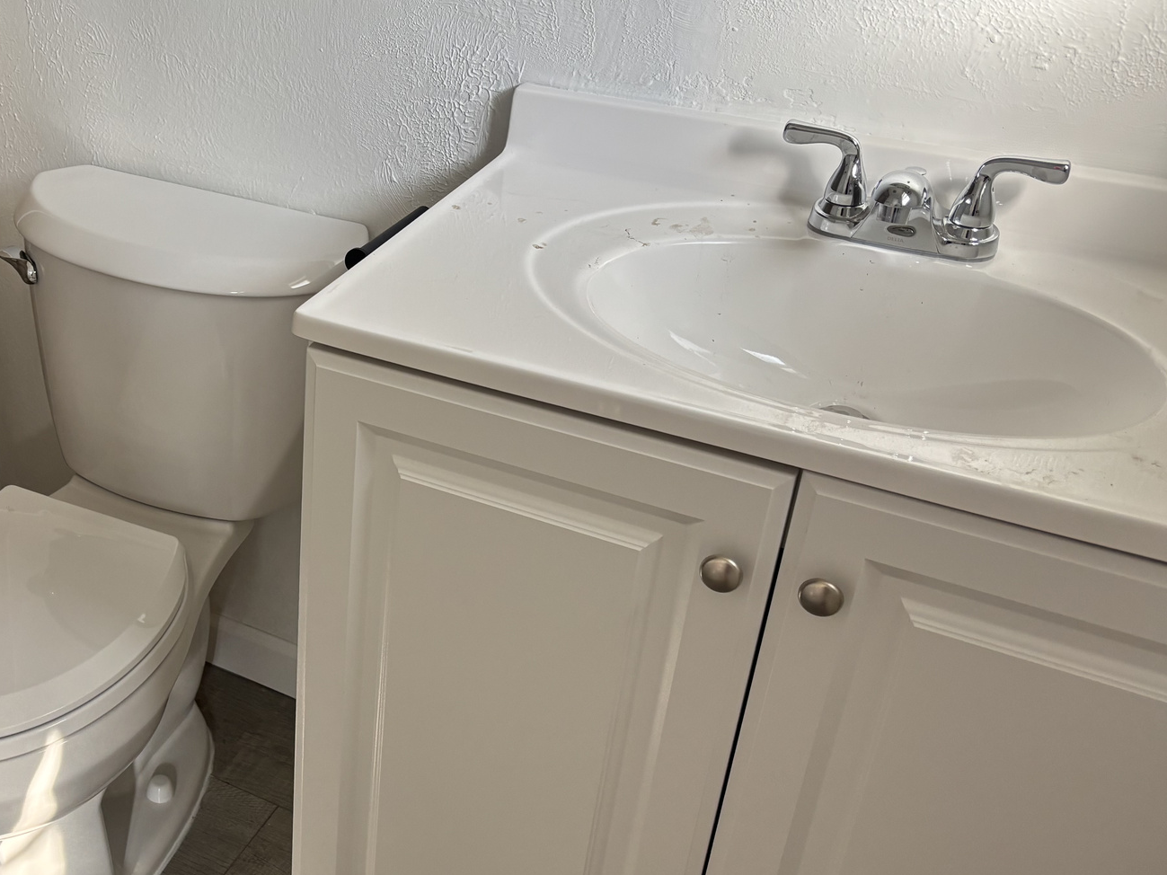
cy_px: 441
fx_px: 1382
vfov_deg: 35.1
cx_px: 261
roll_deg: -0.4
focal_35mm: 41
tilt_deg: -28.7
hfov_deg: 43.9
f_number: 1.6
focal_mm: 5.96
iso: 100
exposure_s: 1/121
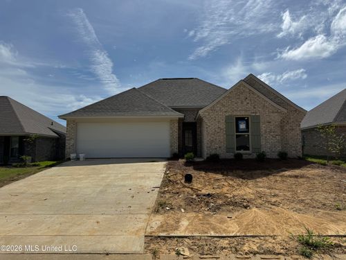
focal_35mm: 24
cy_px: 130
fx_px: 240
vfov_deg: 56.8
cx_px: 173
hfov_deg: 71.6
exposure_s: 1/12346
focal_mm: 6.76
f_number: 1.78
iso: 80
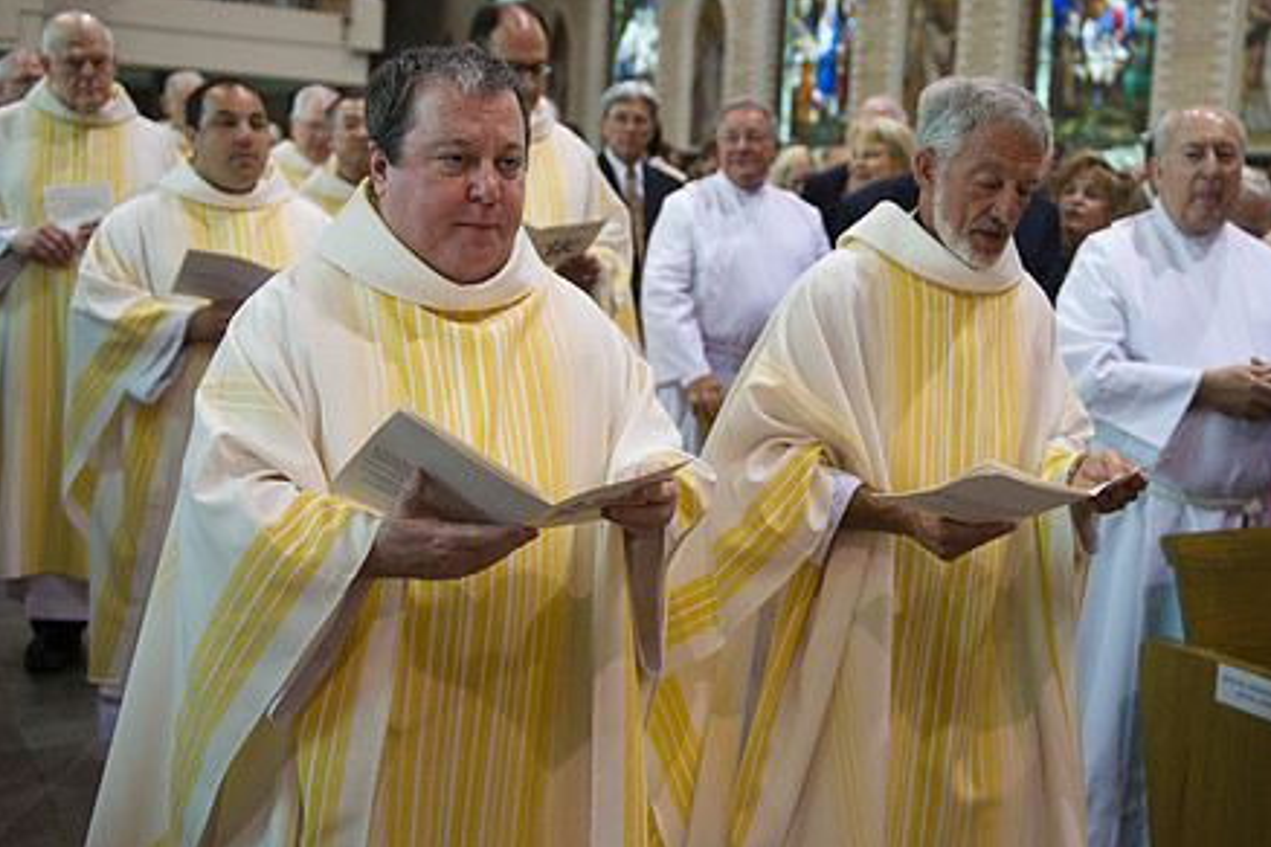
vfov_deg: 29.9
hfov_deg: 43.4
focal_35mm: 45
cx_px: 746
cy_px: 392
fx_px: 1589
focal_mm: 34
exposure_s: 1/250
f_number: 2.8
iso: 2000
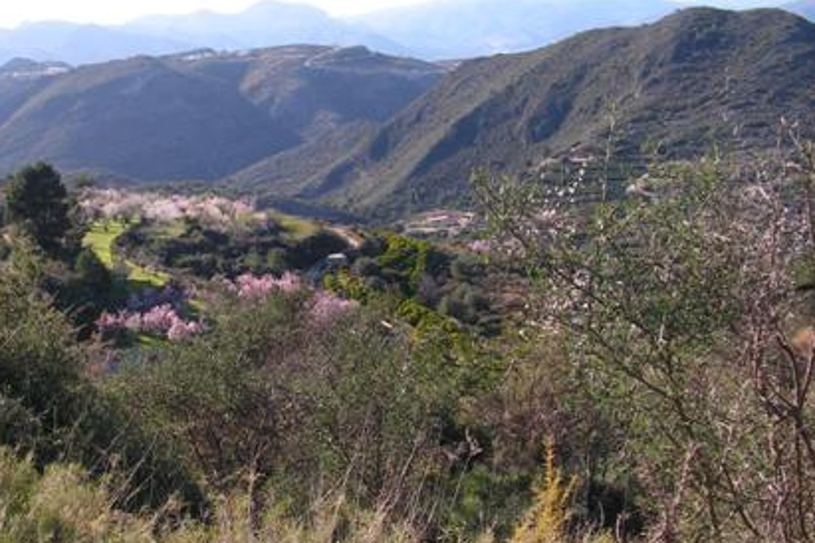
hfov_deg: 35.3
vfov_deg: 24.2
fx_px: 1268
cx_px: 275
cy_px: 312
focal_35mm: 56
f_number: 8
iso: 64
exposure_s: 1/100
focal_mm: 6
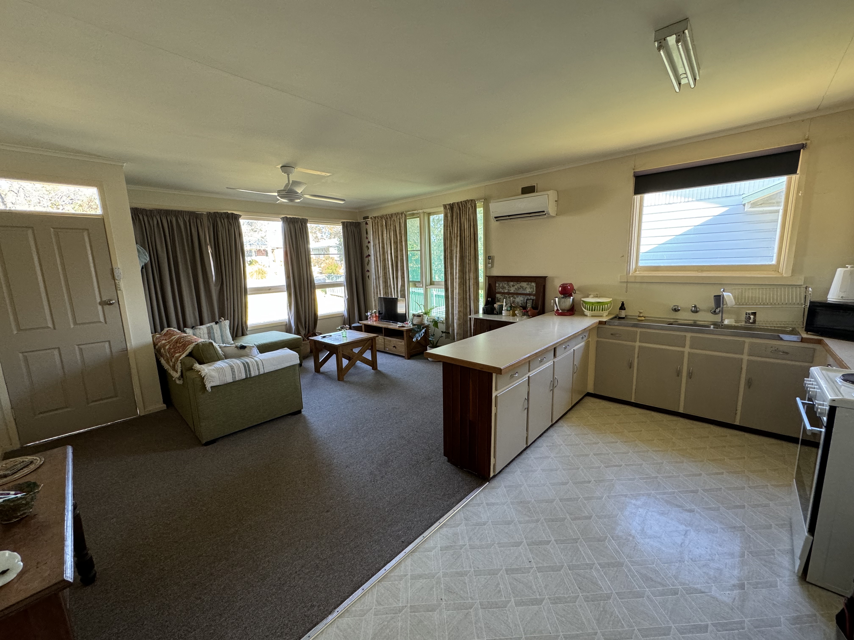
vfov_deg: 85.7
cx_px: 427
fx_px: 345
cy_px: 320
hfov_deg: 102.1
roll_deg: +2.2
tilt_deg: -9.4
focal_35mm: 14
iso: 250
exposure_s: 1/99
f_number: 2.2
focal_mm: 2.22
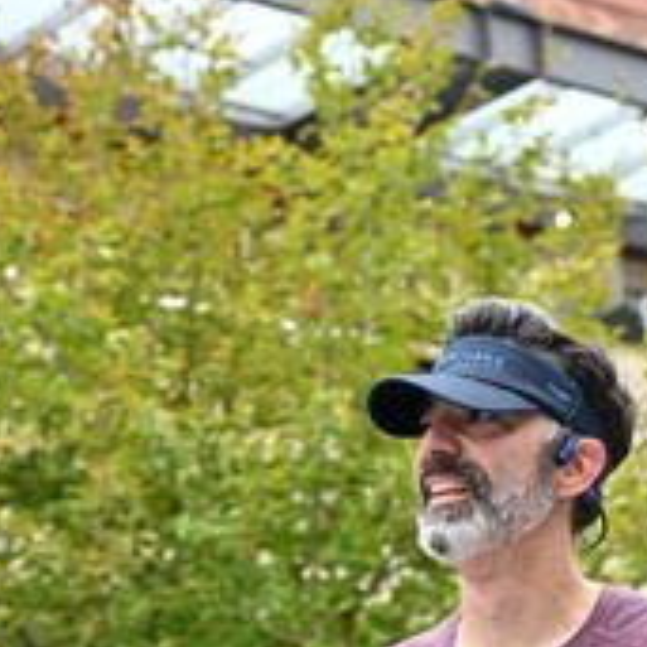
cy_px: 753
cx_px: 399
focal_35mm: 142
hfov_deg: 12.3
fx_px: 3003
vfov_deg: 12.1
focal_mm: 52
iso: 2000
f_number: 4
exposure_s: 1/640
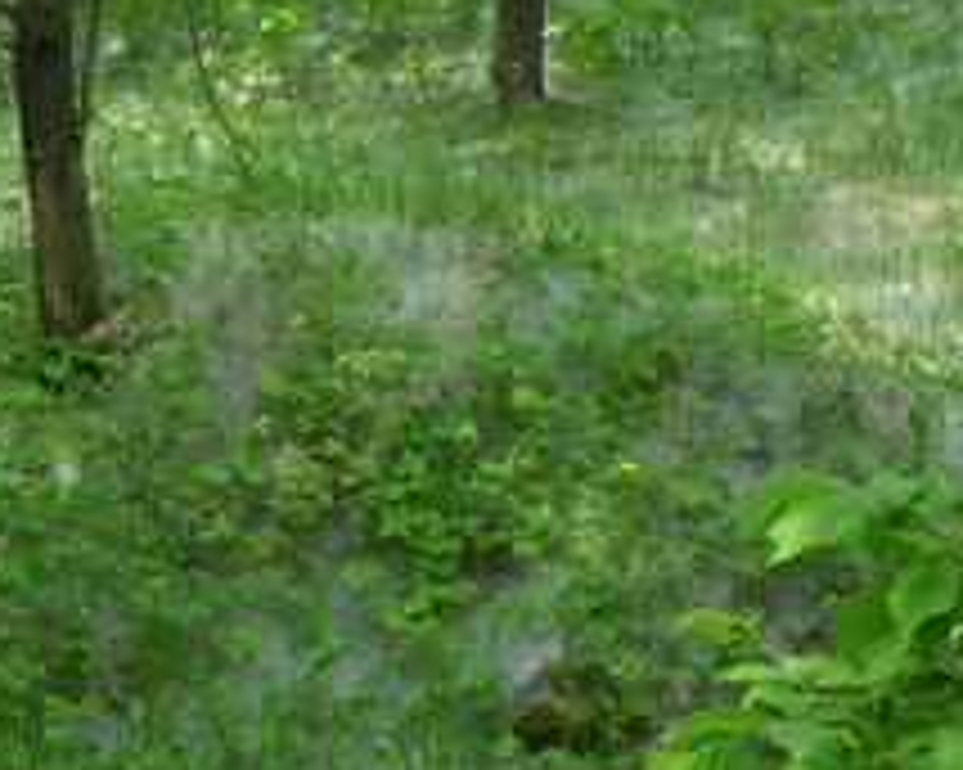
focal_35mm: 113
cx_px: 153
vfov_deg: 13.6
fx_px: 3219
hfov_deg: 16.8
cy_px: 203
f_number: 4.6
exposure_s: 1/80
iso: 50
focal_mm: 11.1
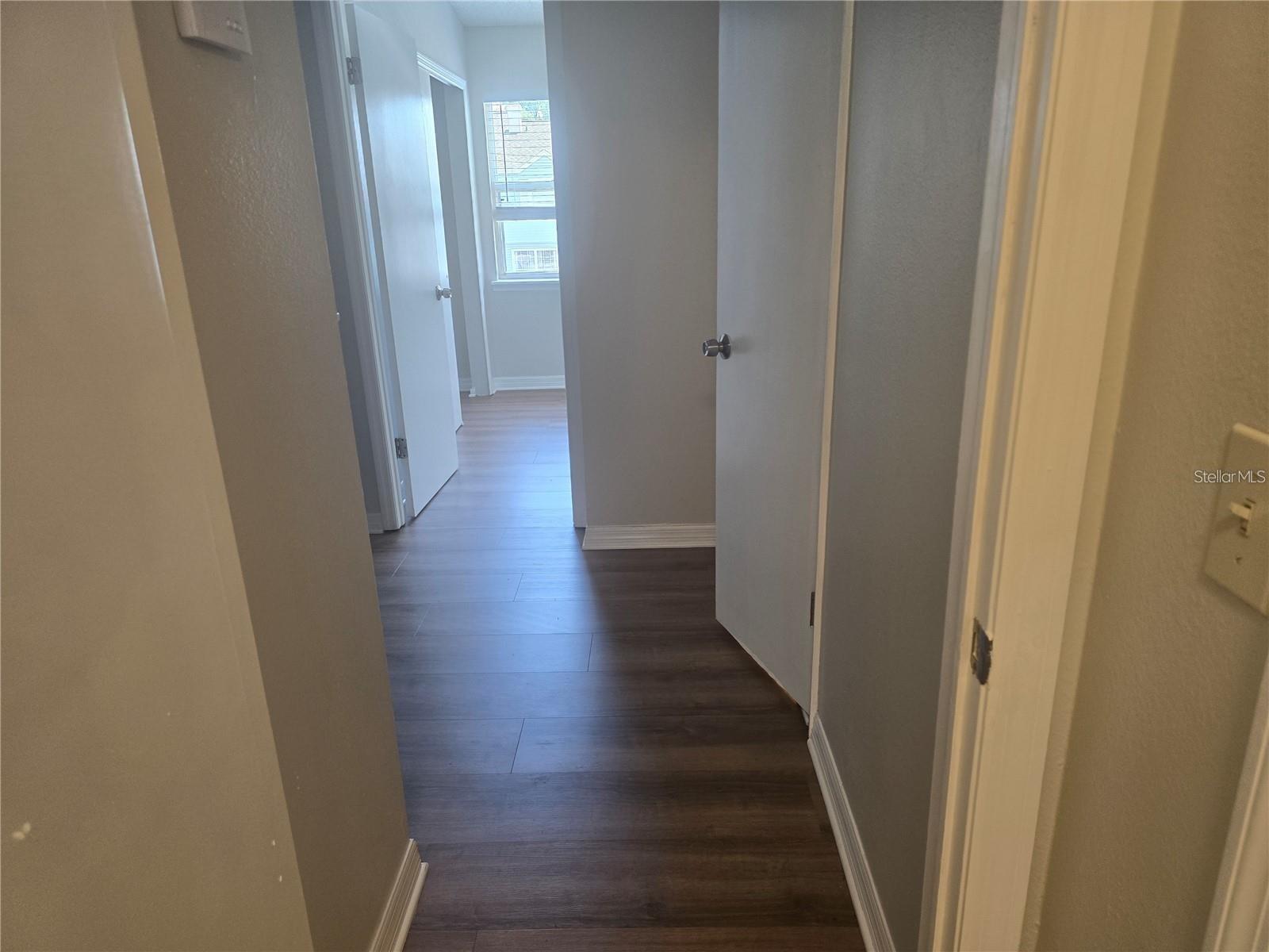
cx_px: 634
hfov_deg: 73.9
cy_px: 476
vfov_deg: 58.9
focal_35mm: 23
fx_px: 843
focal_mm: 6.3
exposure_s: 1/120
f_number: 1.7
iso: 125
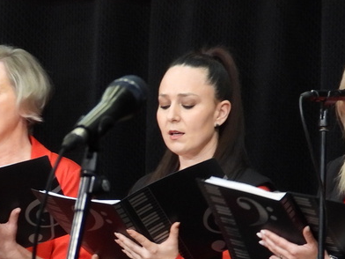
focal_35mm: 474
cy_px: 210
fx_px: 4724
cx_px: -75
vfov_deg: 3.1
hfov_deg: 4.2
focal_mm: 27.9
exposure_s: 1/25
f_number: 4
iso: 400
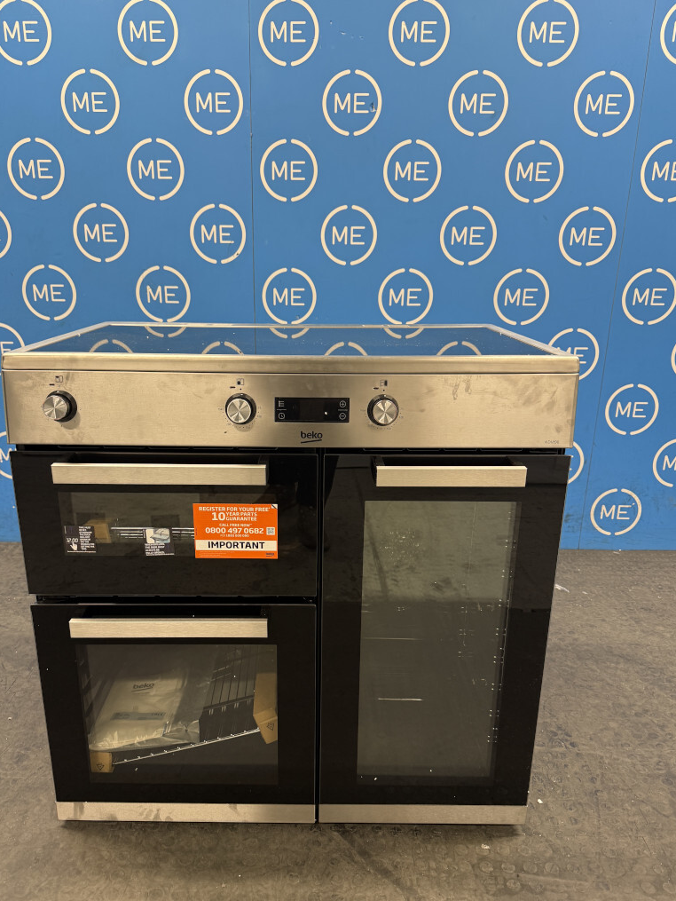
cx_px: 306
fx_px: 703
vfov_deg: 65.1
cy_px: 499
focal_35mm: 27
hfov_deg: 51.3
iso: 125
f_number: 1.78
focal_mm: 6.76
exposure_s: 1/50
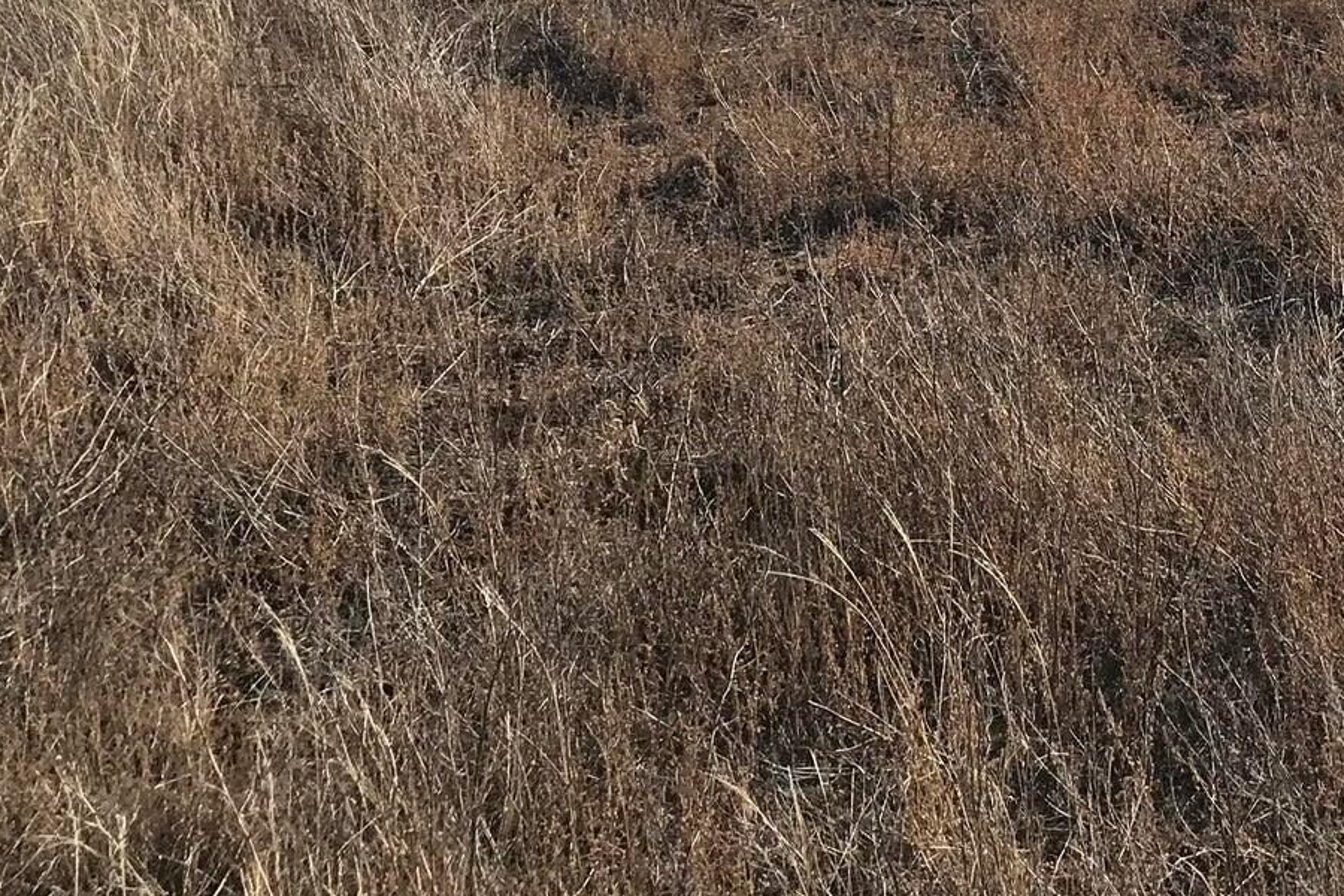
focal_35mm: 69
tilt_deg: -8.7
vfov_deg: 18.8
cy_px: -149
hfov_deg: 28.4
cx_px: 1154
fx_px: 2576
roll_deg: +2.7
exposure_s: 1/5319
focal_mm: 3.99
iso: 20
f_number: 1.8
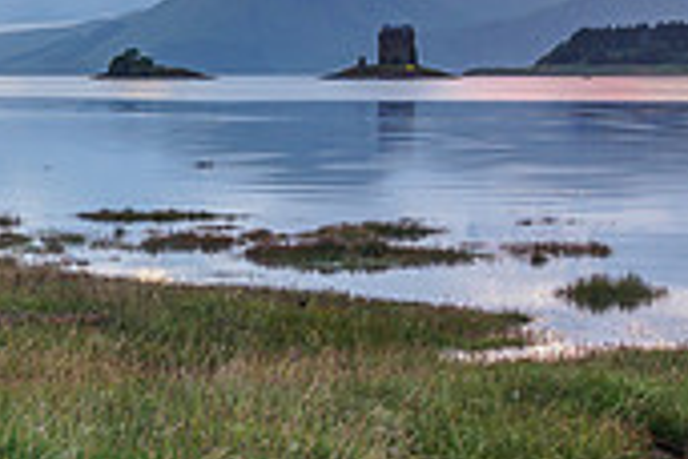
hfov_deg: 18.7
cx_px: 122
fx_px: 2064
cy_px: 280
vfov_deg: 12.7
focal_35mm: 108
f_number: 7.1
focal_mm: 15
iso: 200
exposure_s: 1/2.5
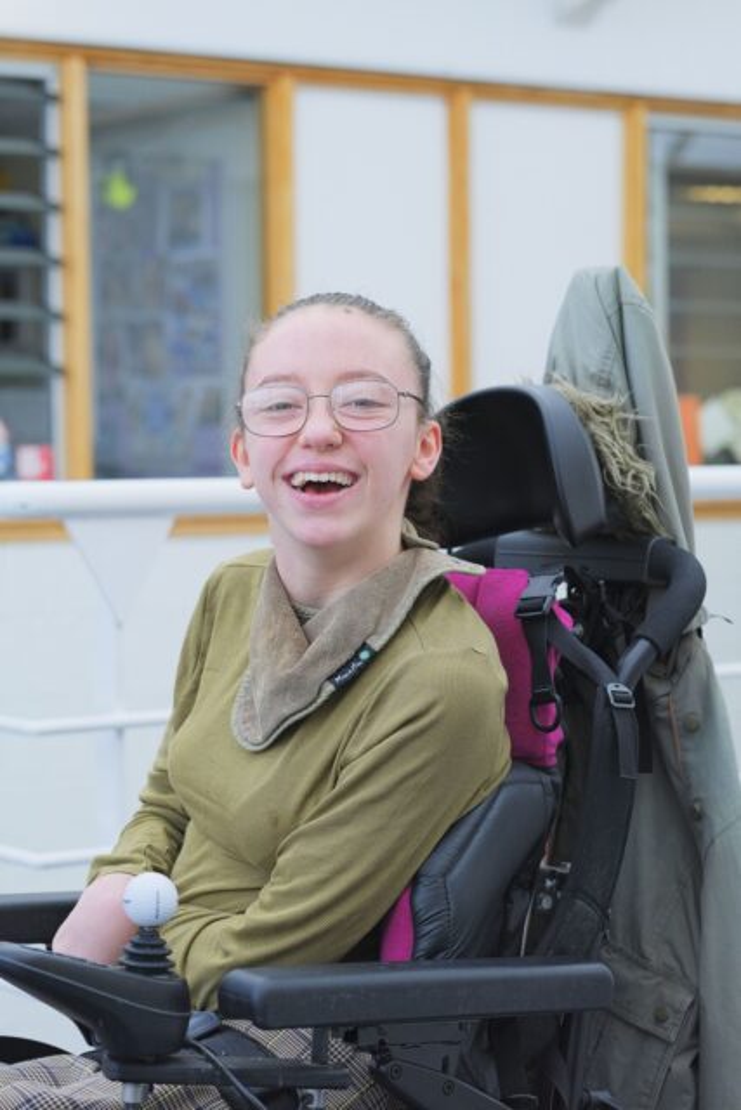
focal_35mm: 84
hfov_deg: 16.3
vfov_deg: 24.2
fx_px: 2592
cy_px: 555
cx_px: 370
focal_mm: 56
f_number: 3.6
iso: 640
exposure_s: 1/1250
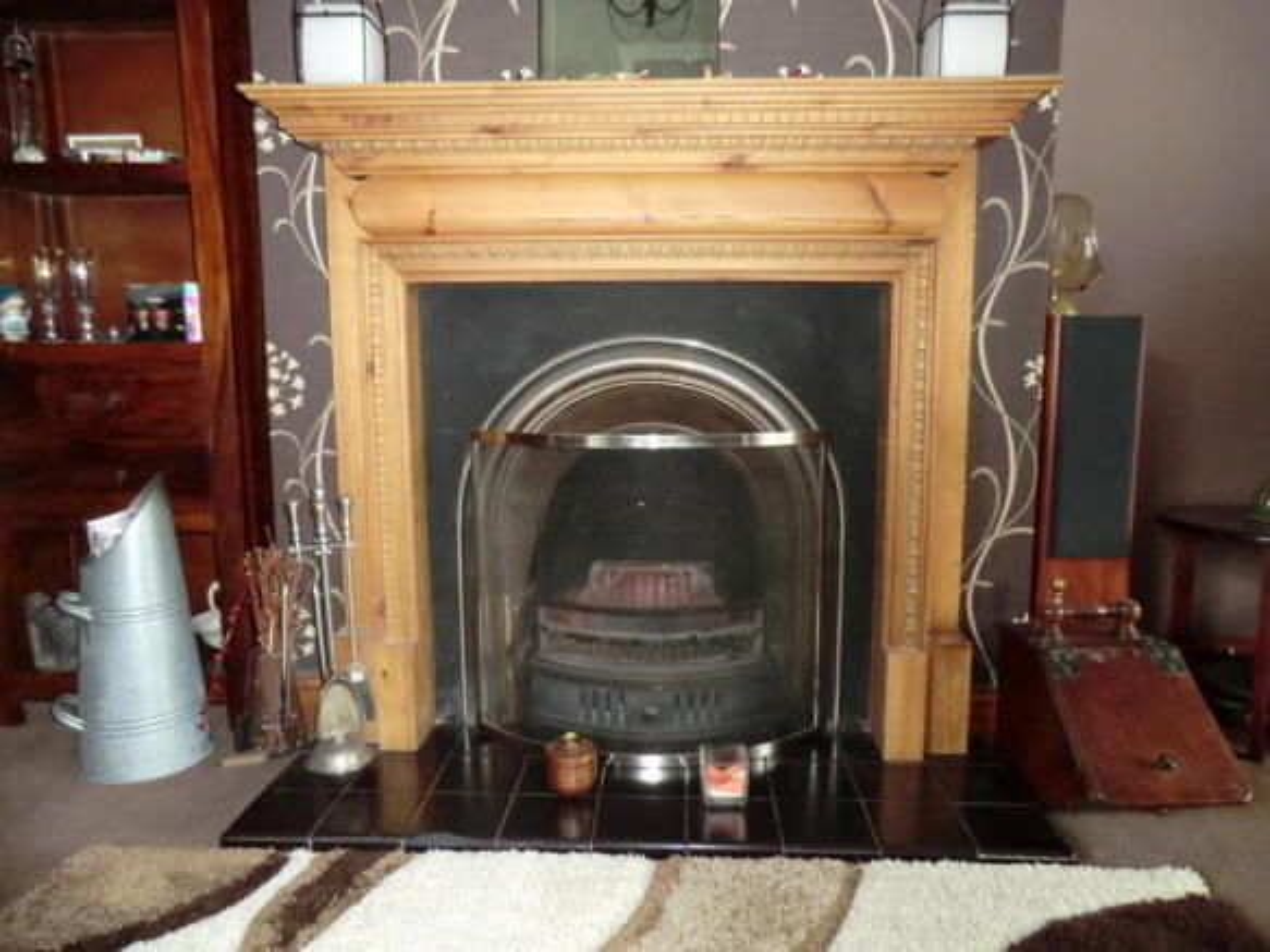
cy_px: 476
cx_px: 635
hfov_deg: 71.6
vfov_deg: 56.8
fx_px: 880
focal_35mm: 24
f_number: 3.2
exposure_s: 1/30
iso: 400
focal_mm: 4.3
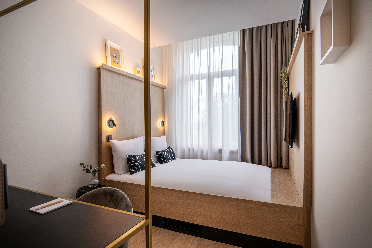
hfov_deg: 86.9
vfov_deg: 64.6
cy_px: 124
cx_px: 186
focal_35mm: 19
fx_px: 196
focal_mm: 19
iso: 125
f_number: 11
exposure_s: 1/13
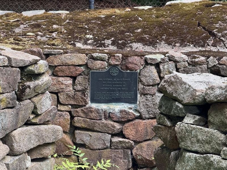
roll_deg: +0.0
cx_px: 114
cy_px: 85
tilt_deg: -8.6
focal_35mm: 120
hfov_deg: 16.4
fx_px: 787
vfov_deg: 12.3
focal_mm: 15.66
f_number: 2.8
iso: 100
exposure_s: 1/99
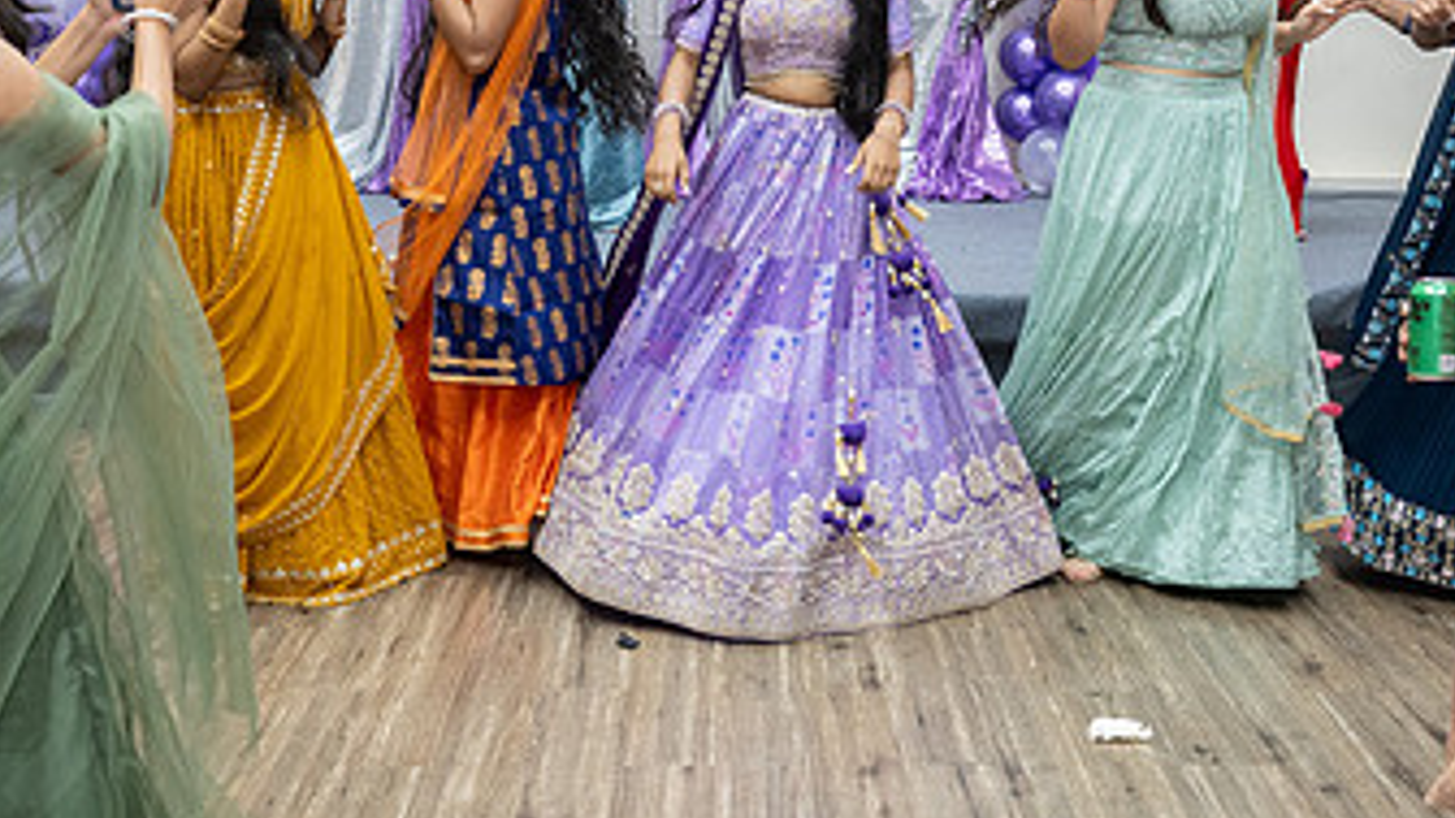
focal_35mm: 49
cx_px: 777
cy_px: 342
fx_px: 1890
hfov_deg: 42.1
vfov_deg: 24.4
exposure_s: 1/160
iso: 1000
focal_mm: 25.5
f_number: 4.5
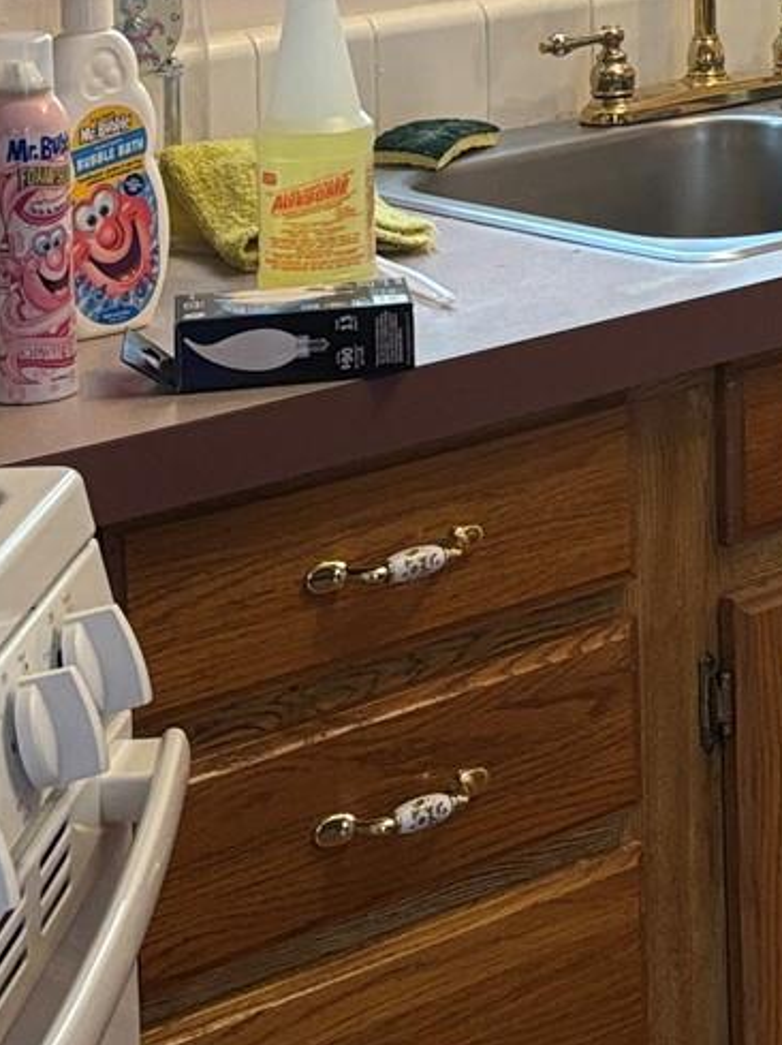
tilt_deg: -4.1
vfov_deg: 17.2
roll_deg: +0.3
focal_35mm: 109
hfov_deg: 12.9
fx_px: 3287
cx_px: 1120
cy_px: -214
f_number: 1.6
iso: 160
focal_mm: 5.96
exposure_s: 1/60
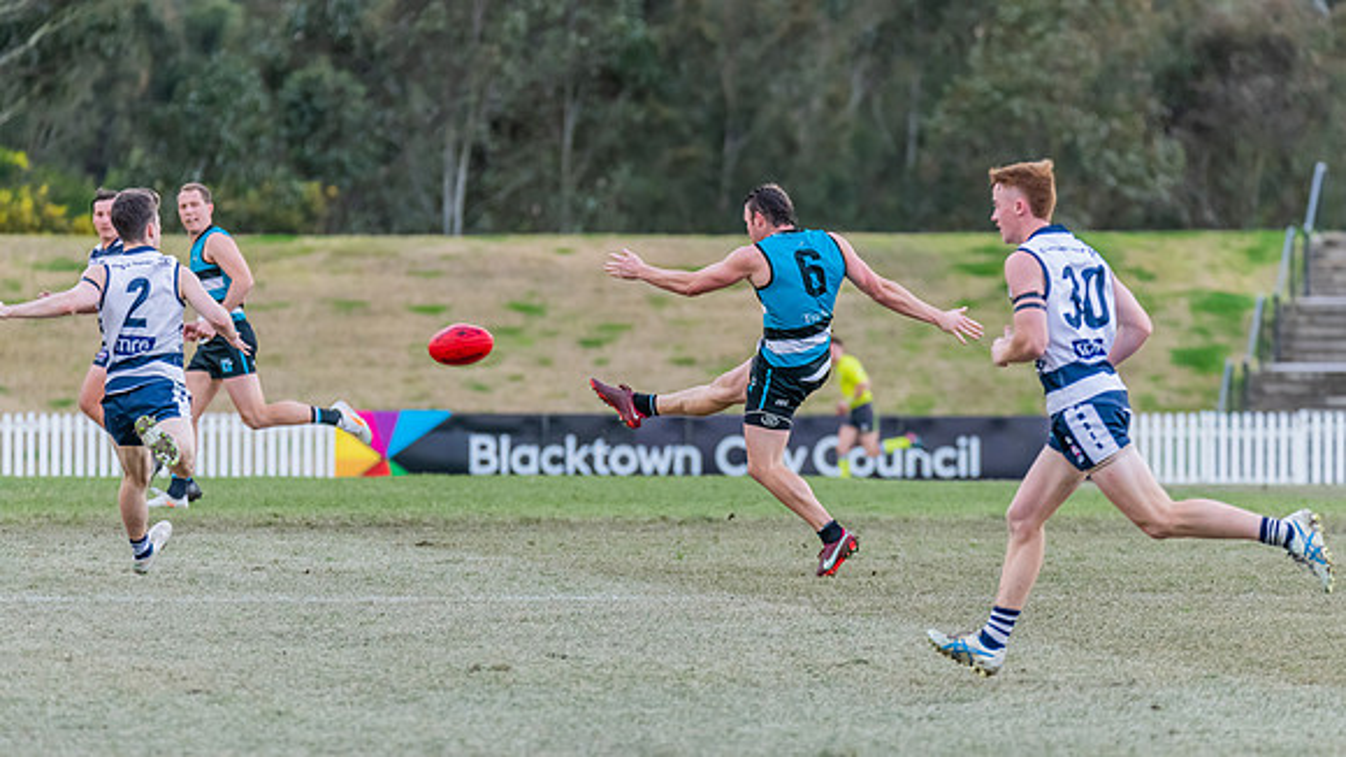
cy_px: 330
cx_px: 701
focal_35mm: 352
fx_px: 12557
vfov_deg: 3.5
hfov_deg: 6.1
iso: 2500
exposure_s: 1/1600
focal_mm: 320
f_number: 5.6
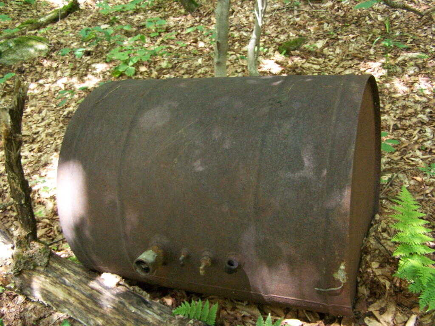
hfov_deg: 49.0
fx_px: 478
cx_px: 218
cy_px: 163
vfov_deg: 37.7
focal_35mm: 38
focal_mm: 6.3
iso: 400
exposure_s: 1/125
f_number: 2.8
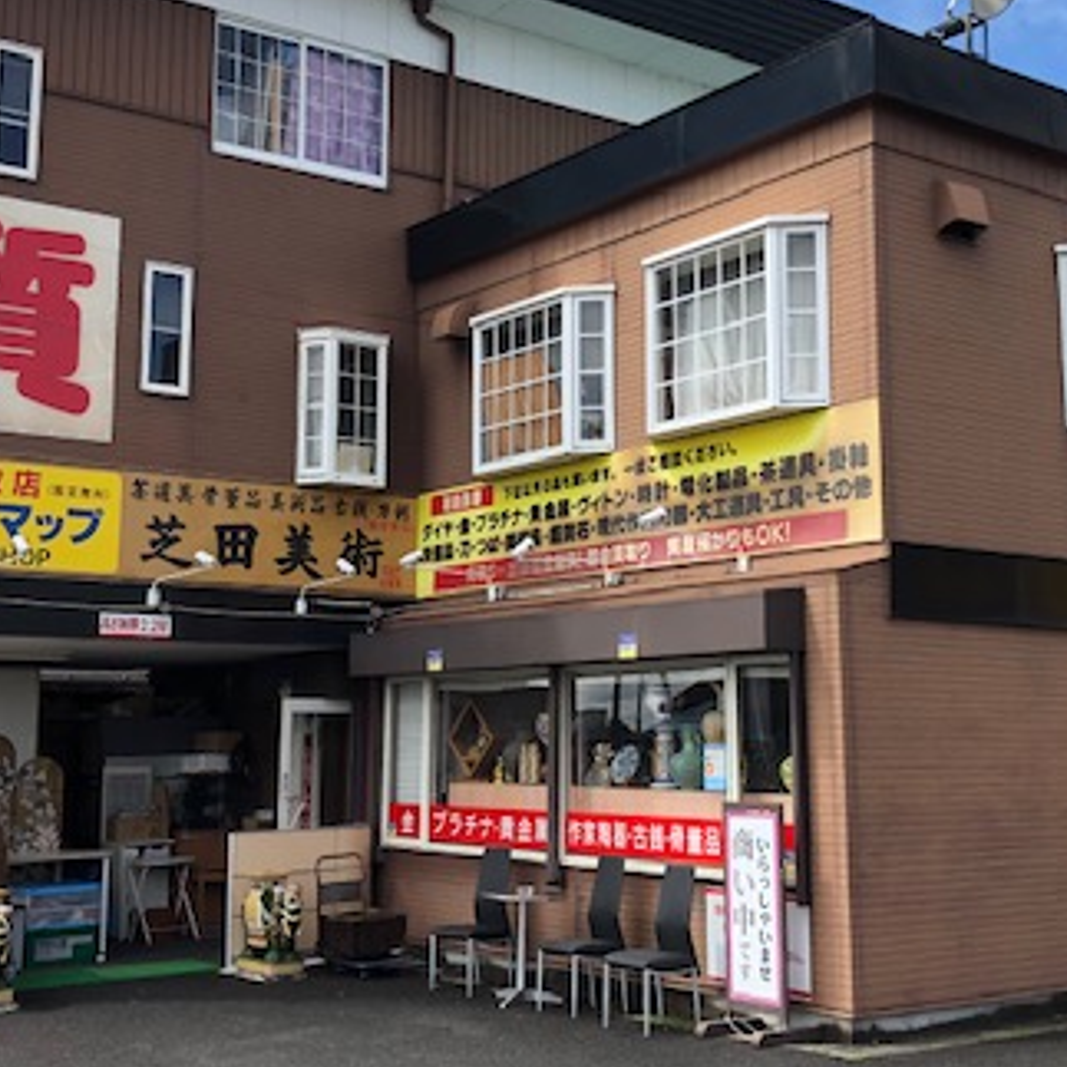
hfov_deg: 34.7
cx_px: 555
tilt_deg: +10.3
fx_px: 1709
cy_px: 459
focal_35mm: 49
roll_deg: -1.2
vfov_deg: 34.6
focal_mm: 3.99
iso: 20
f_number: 1.8
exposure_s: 1/1245
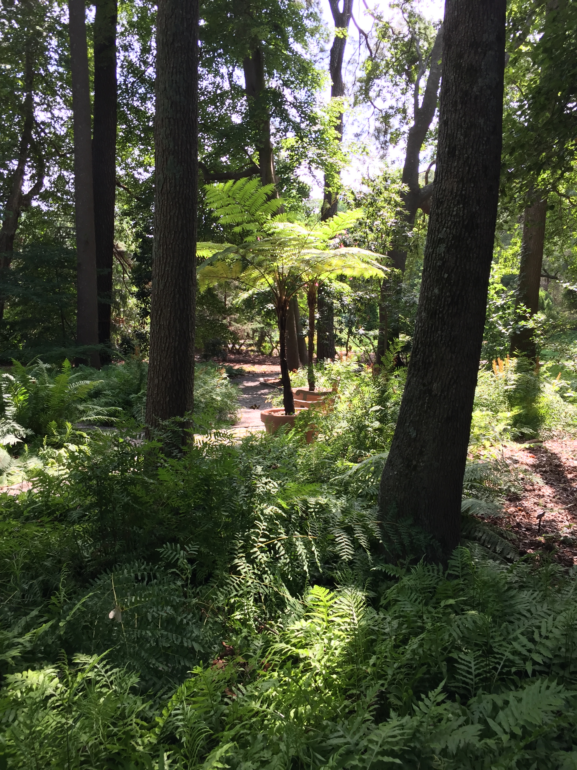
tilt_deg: -5.0
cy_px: 385
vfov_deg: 61.7
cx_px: 288
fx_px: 645
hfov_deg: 48.2
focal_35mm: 29
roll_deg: +0.1
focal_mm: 4.15
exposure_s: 1/120
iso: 32
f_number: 2.2
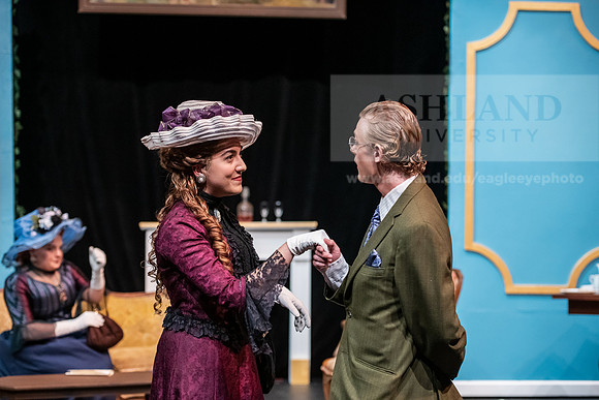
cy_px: 200
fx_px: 1331
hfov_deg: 25.4
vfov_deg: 17.1
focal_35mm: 80
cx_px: 300
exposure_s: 1/200
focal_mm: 80
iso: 3200
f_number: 3.2
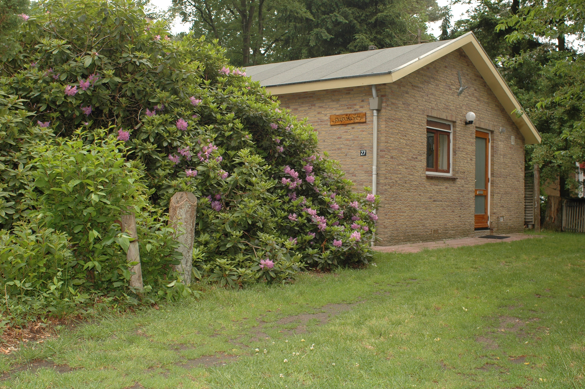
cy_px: 194
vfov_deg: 31.8
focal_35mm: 42
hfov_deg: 46.4
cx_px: 292
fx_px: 682
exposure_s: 1/125
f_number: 5.6
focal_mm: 28
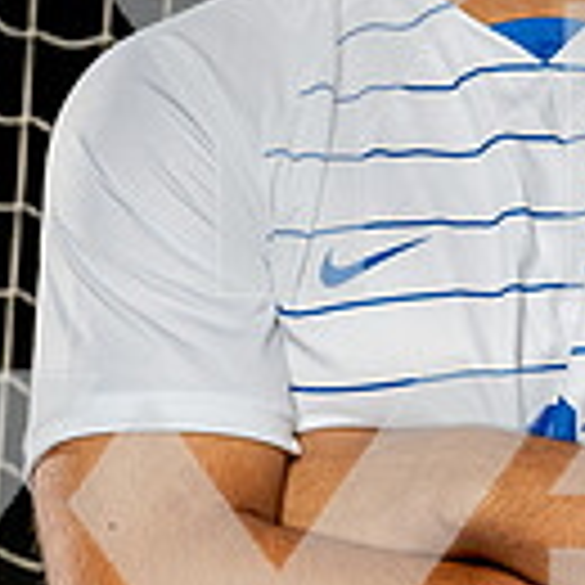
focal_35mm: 189
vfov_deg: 9.2
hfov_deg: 9.2
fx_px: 3614
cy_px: 65
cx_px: 477
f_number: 8
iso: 800
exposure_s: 1/250
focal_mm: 50
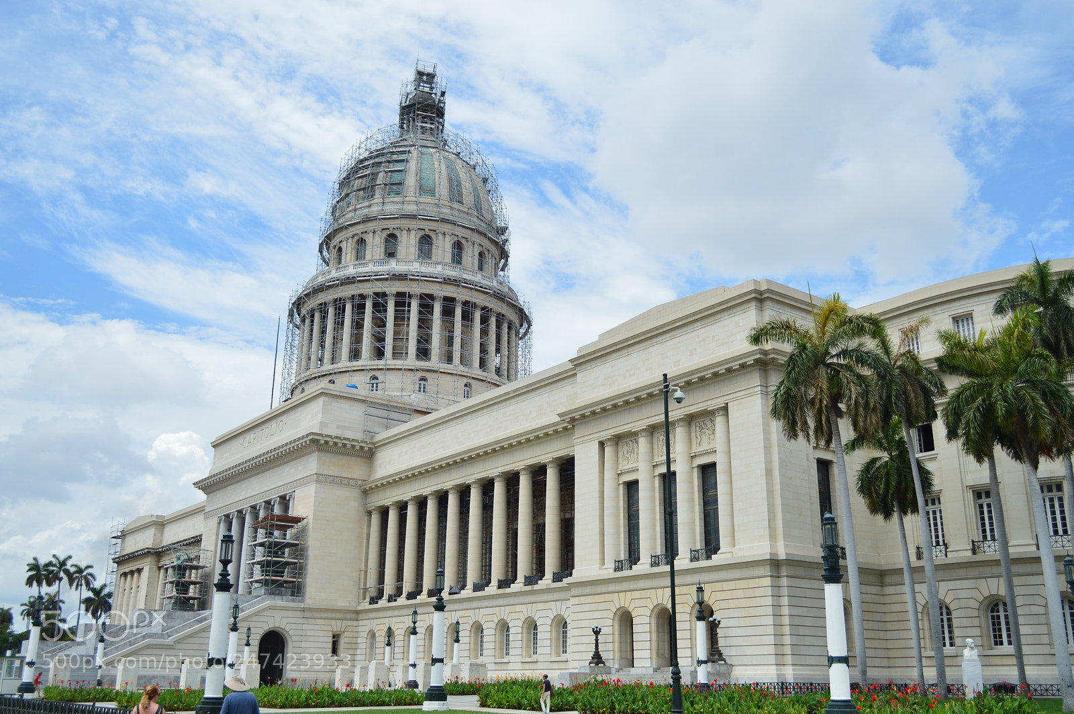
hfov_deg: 57.3
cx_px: 537
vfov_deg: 39.9
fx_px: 984
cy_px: 357
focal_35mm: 33
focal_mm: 22
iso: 200
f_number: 4
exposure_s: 1/1600
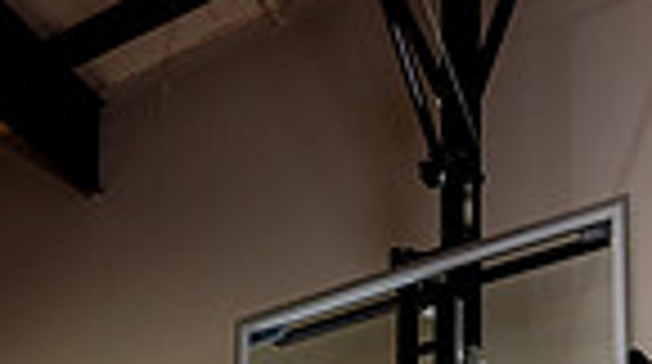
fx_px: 1433
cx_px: 522
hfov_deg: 25.2
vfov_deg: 11.6
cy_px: 912
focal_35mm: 83
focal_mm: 25.5
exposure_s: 1/200
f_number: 8
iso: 640
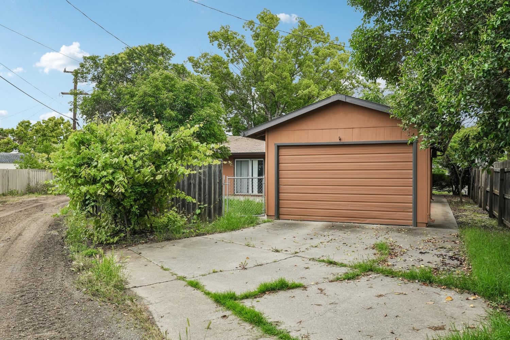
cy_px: 170
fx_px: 411
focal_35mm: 29
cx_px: 255
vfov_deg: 44.9
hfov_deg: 63.7
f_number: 8
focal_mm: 29
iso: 400
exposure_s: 1/160
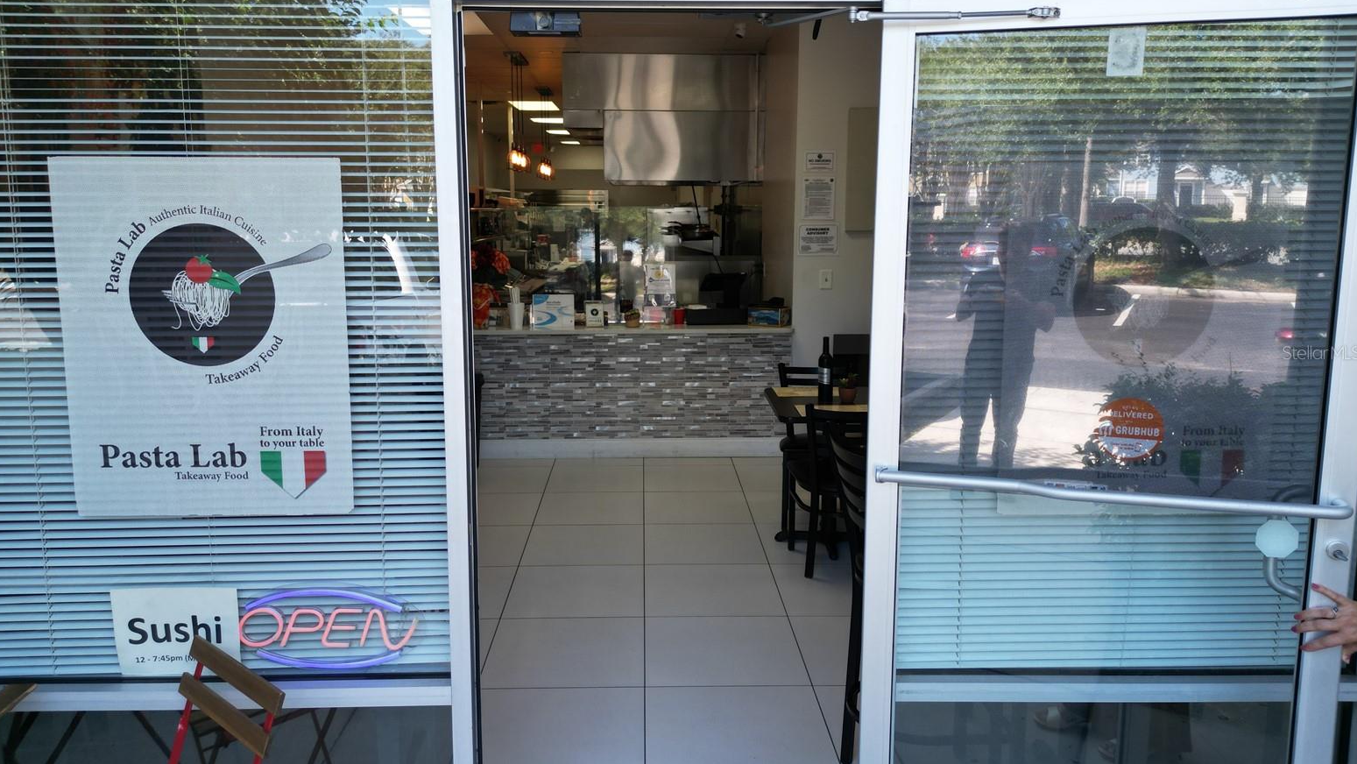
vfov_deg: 42.9
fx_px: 972
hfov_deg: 69.8
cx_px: 664
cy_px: 352
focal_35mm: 27
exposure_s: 1/240
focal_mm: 6.72
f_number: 1.7
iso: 200
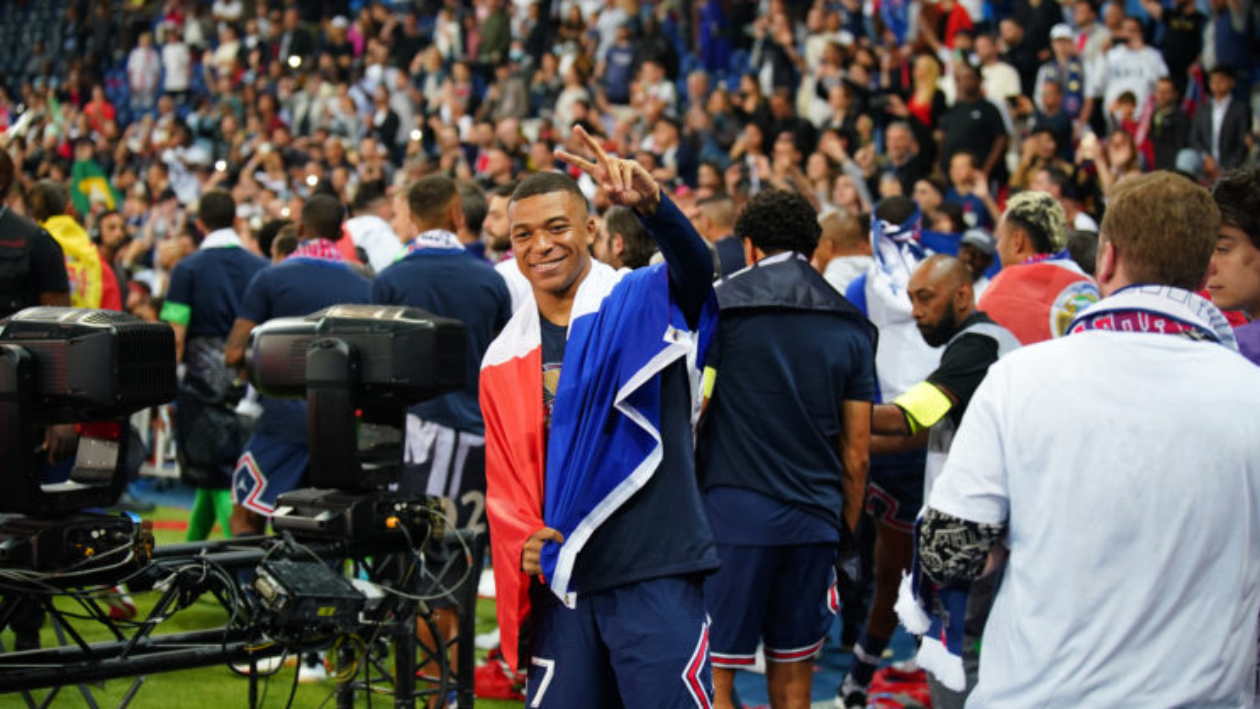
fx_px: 2472
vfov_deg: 16.3
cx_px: 627
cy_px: 300
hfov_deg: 28.6
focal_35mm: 74
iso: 1600
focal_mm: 70
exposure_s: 1/320
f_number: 3.2
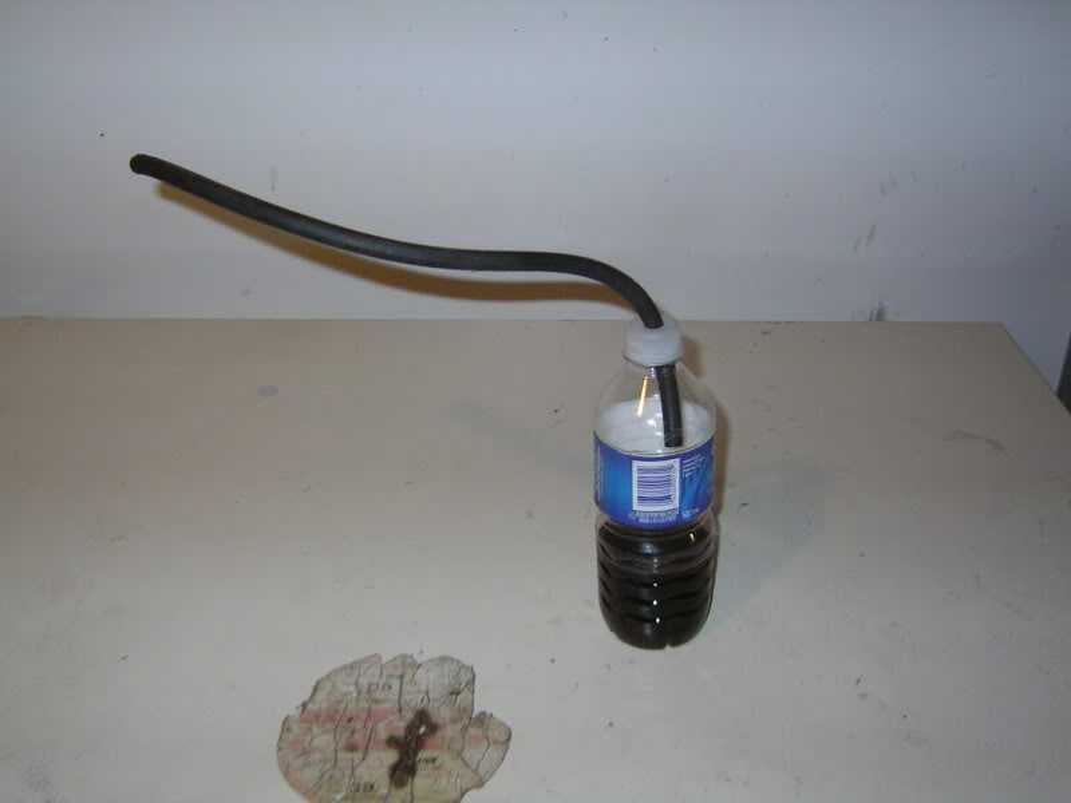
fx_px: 1114
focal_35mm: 36
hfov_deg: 51.4
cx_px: 536
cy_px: 402
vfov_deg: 39.7
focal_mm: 5.6
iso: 100
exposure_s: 1/30
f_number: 2.8
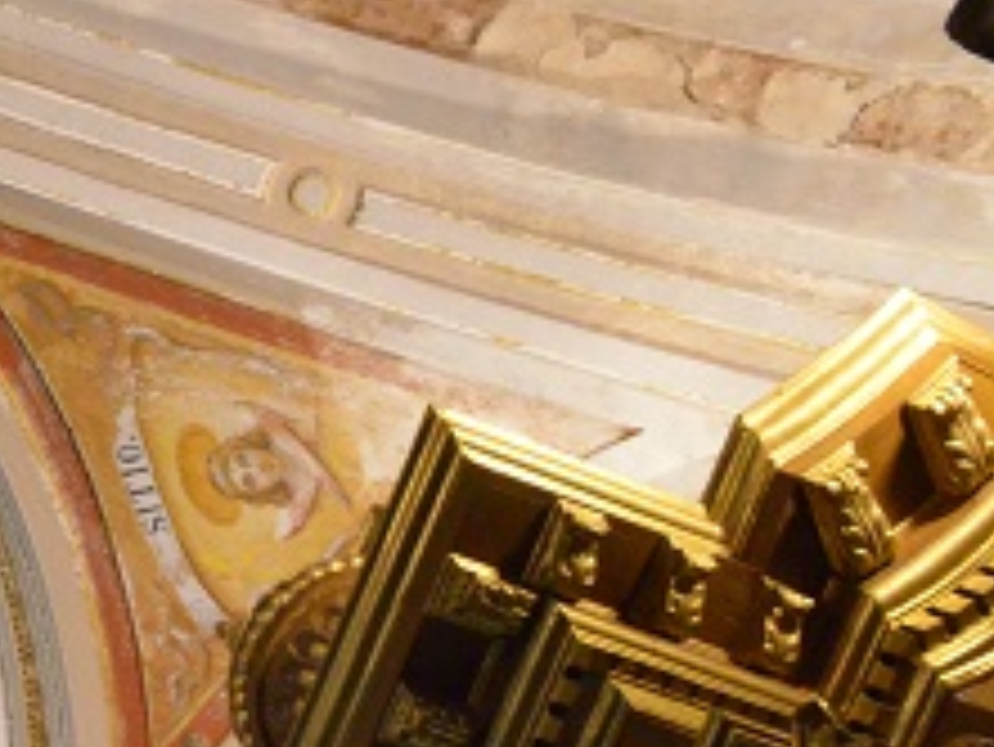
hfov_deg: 18.7
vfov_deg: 16.2
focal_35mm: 88
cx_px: -625
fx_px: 2528
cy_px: 878
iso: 5000
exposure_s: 1/30
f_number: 11
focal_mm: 18
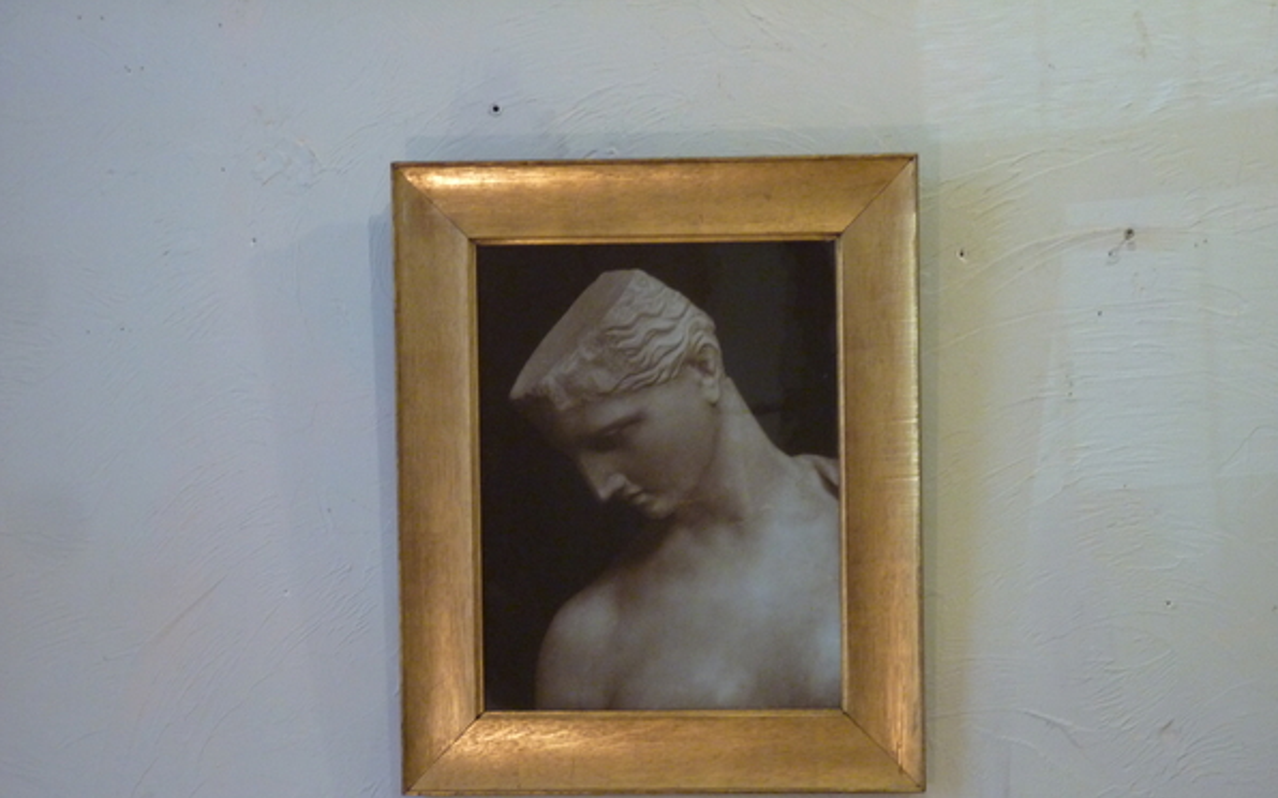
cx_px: 639
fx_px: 3865
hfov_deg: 18.8
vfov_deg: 11.8
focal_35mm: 111
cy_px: 472
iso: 400
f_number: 4.3
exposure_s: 1/20
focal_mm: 17
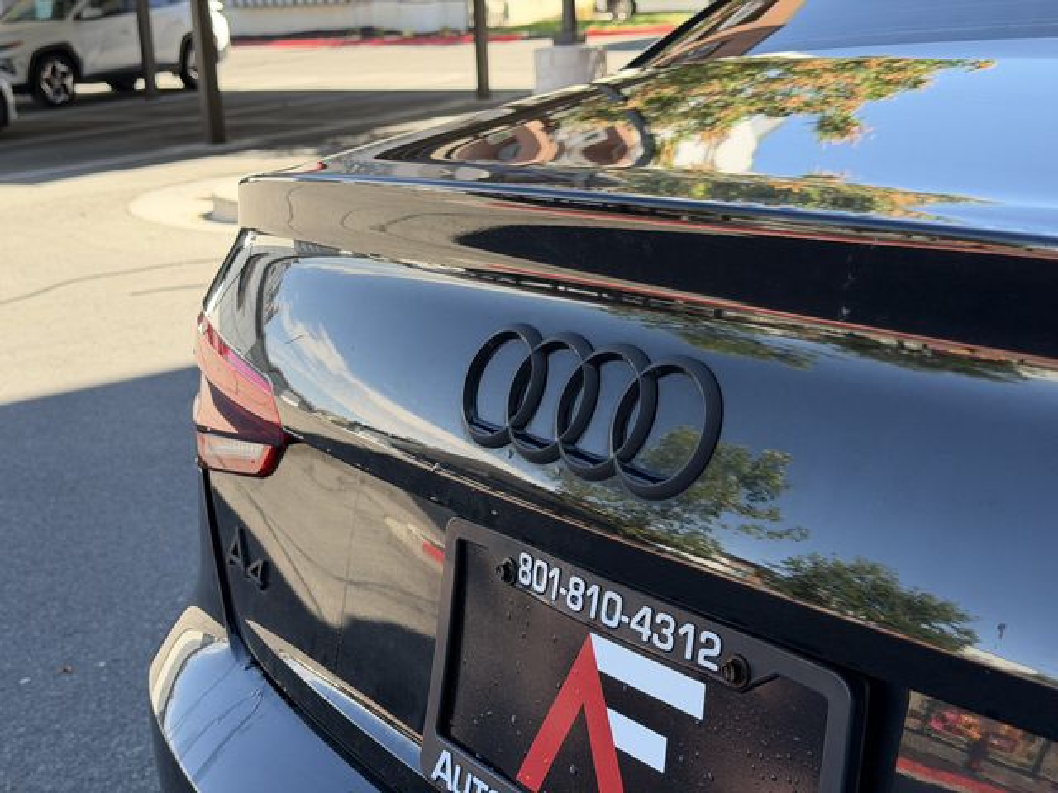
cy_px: 396
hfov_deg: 39.7
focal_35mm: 48
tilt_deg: -14.1
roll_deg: +1.9
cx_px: 529
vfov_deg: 30.3
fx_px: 1467
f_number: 1.78
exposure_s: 1/527
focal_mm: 6.76
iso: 80
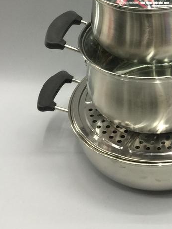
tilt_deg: -26.2
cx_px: 186
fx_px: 424
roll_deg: -1.1
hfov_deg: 21.8
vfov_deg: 28.9
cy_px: 17
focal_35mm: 64
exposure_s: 1/17
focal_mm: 4.15
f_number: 2.2
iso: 64
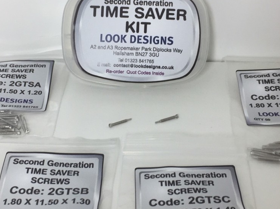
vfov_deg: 23.3
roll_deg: -1.1
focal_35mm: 63
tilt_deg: -35.1
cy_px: 110
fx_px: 509
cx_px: 121
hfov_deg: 30.7
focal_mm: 4.15
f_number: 2.2
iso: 40
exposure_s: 1/100
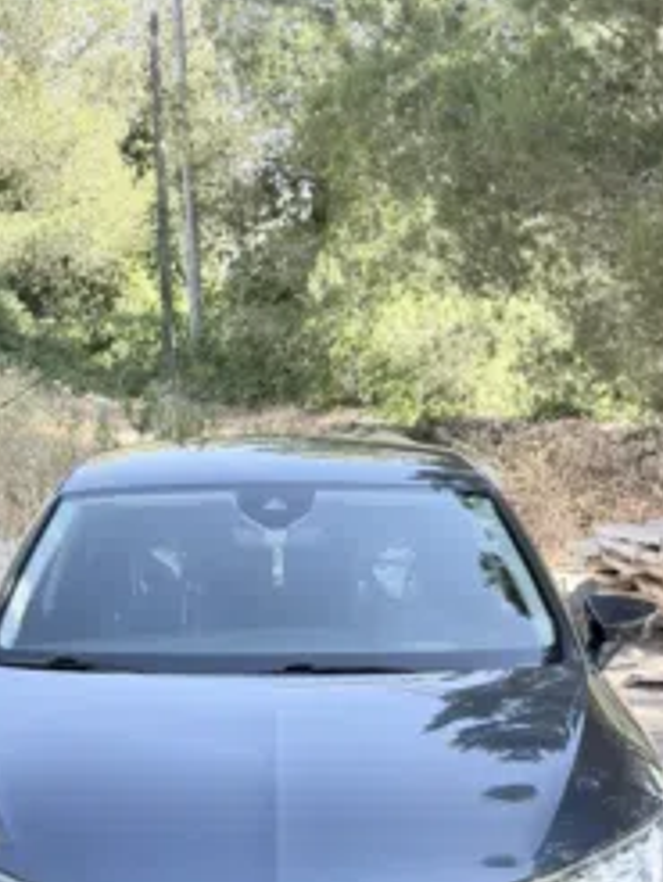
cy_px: 595
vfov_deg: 24.9
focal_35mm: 78
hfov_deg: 18.9
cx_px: 265
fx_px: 1988
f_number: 1.78
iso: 64
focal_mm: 6.76
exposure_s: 1/314
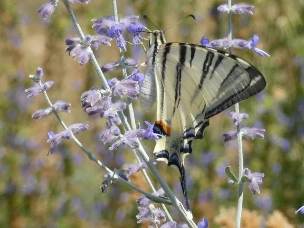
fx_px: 1906
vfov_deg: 6.8
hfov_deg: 9.1
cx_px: 152
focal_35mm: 217
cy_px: 114
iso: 80
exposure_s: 1/100
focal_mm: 38.9
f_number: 5.5
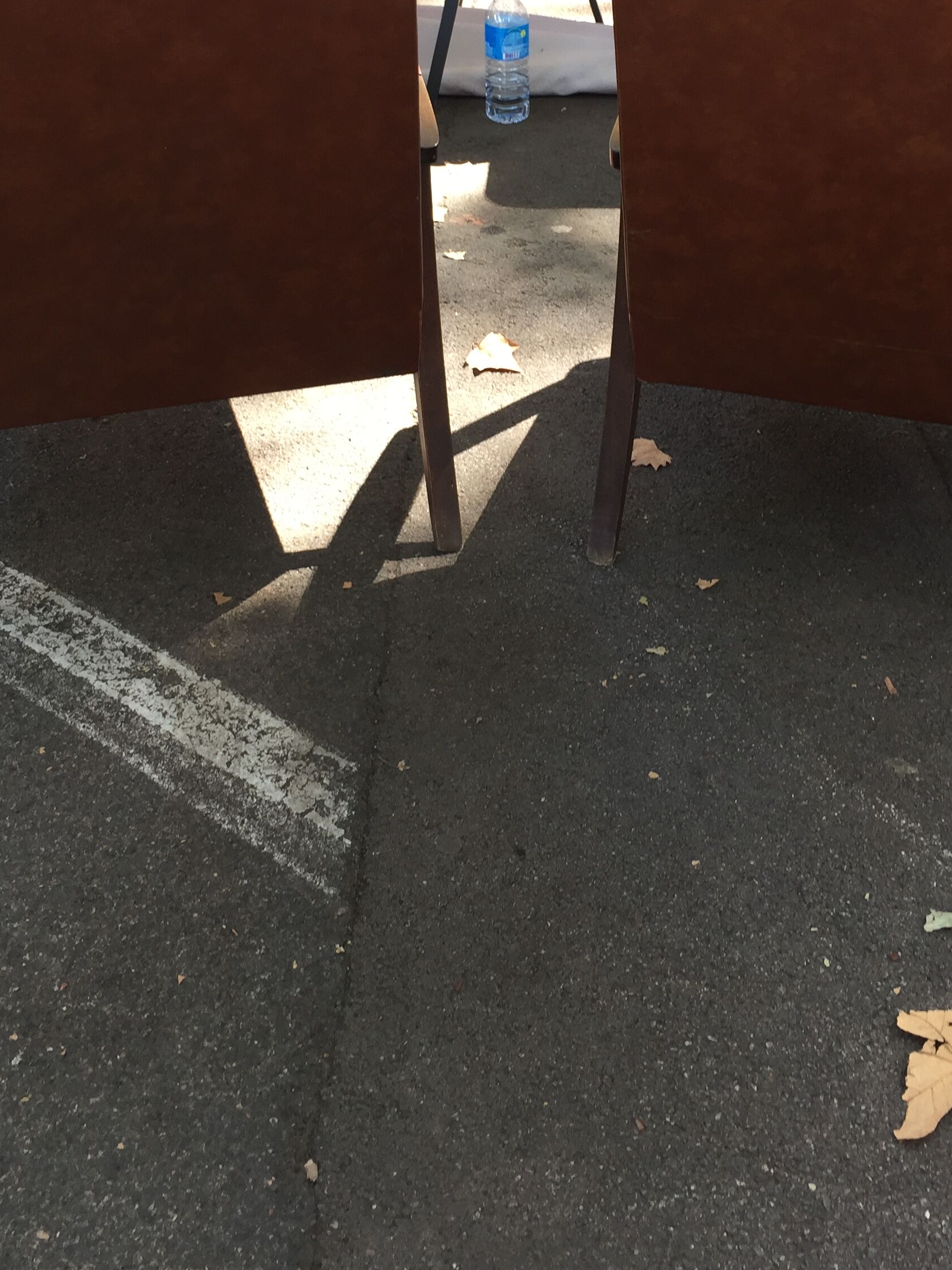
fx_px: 1540
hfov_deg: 34.3
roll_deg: +0.8
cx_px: 515
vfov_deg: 43.9
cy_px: 383
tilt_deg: -28.3
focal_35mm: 42
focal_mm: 4.15
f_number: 2.2
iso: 40
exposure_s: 1/100
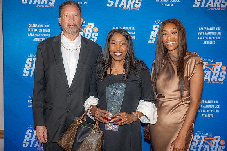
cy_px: 76
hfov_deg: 39.6
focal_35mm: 50
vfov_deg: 27.0
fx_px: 315
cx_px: 114
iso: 320
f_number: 3.5
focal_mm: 50
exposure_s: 1/160
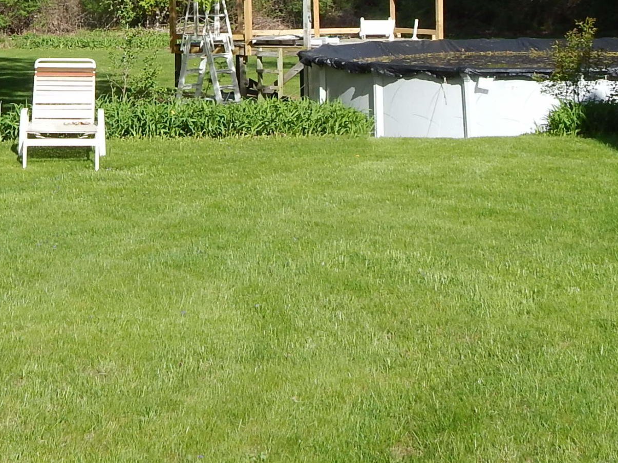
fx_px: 1553
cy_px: -87
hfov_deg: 22.3
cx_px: 162
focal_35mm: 87
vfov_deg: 16.3
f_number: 3.3
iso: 125
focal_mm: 6.1
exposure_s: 1/1250
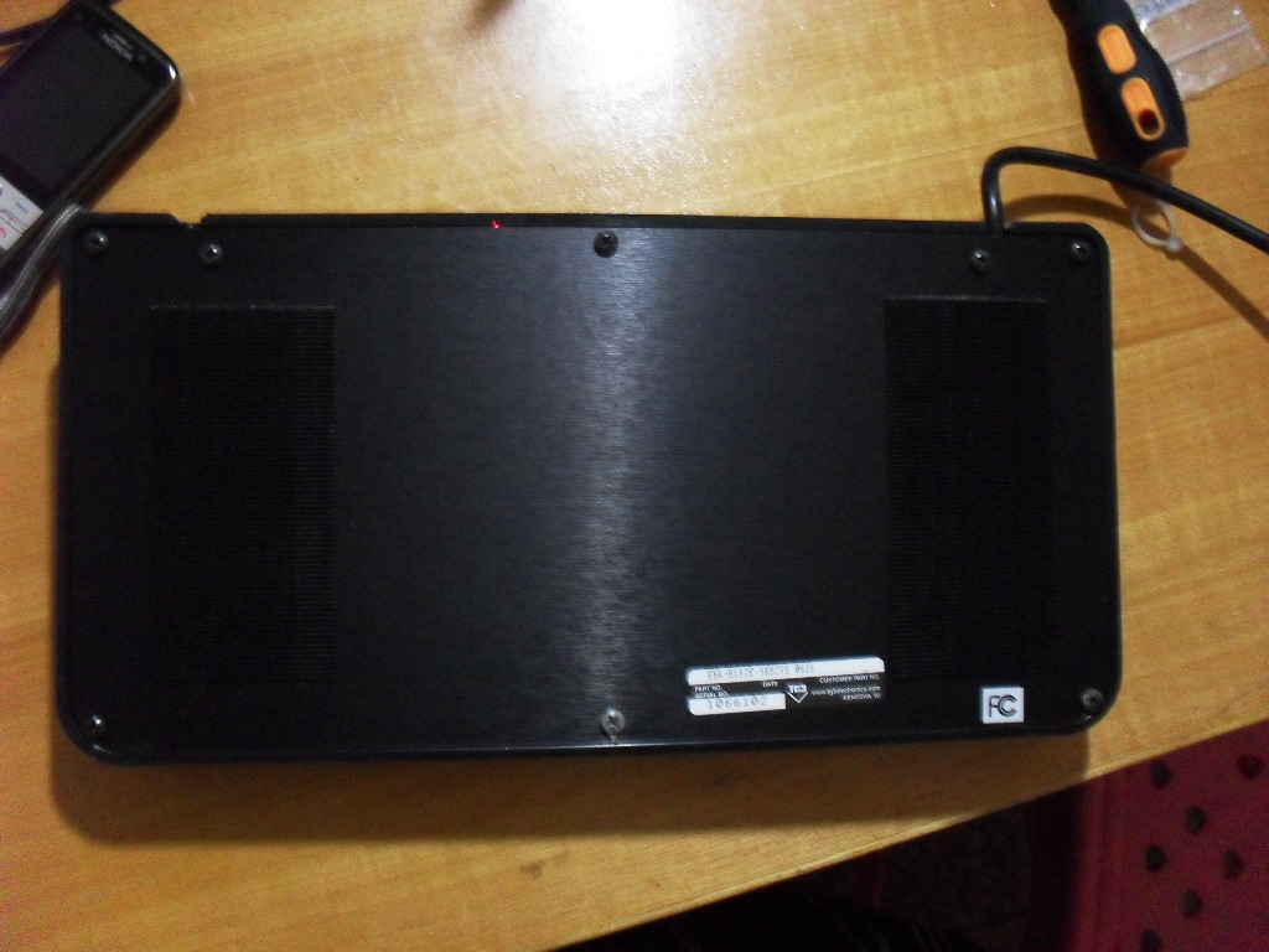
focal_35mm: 35
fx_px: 1283
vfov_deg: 40.7
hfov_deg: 52.6
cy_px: 476
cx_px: 634
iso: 400
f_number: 3.2
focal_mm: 6.3
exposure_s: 1/8
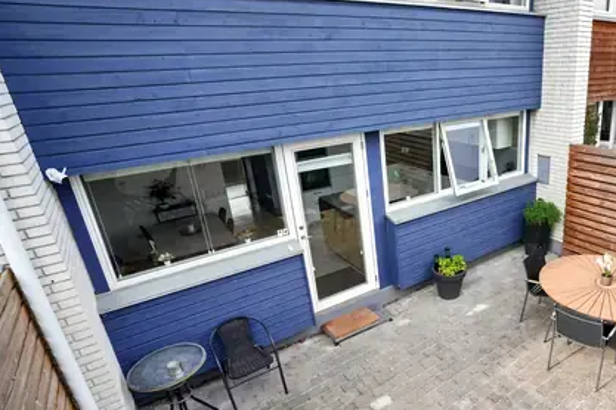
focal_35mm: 23
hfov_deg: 72.2
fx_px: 394
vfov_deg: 55.1
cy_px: 220
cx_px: 442
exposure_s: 1/100
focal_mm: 16
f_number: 8
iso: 400
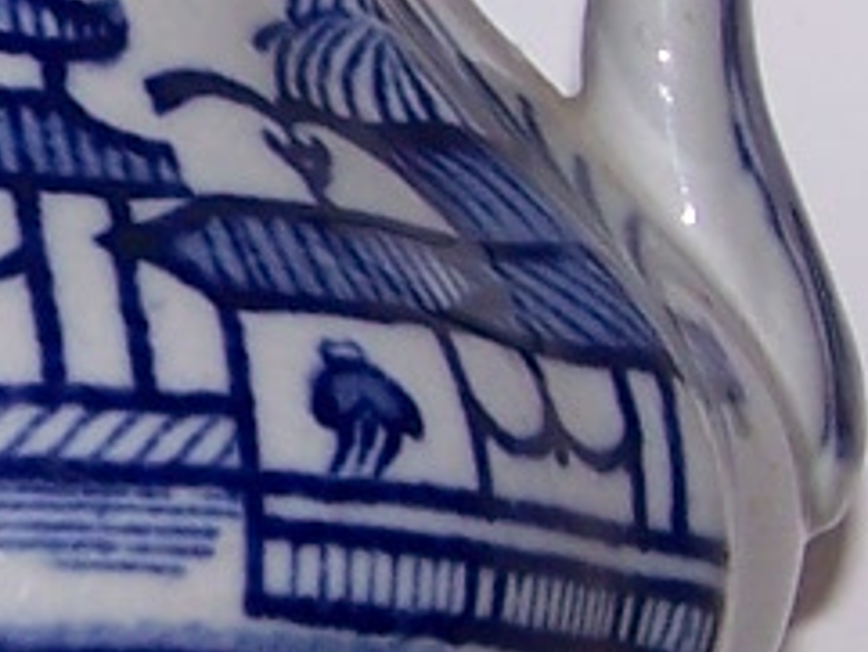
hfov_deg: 8.0
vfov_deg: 6.1
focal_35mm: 245
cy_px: 191
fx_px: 6146
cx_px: -285
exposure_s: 1/60
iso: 80
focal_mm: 6.3
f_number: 2.8
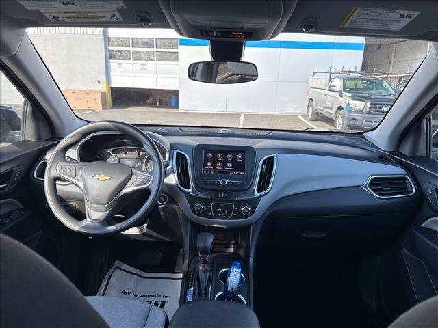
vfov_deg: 56.8
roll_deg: -1.2
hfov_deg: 71.6
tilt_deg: -13.4
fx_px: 304
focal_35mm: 24
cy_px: 164
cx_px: 219
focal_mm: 6.76
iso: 50
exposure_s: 1/121
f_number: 1.78
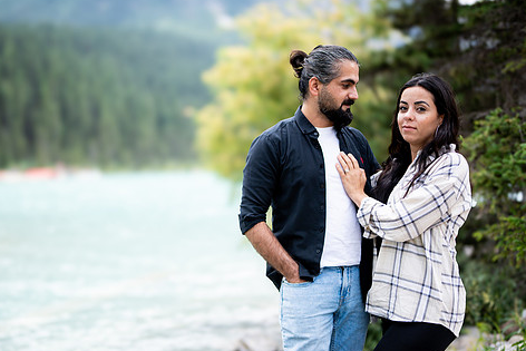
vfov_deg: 31.1
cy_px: 208
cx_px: 210
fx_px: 628
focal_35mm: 43
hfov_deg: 45.2
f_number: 1.2
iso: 200
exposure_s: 1/6400
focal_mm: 35
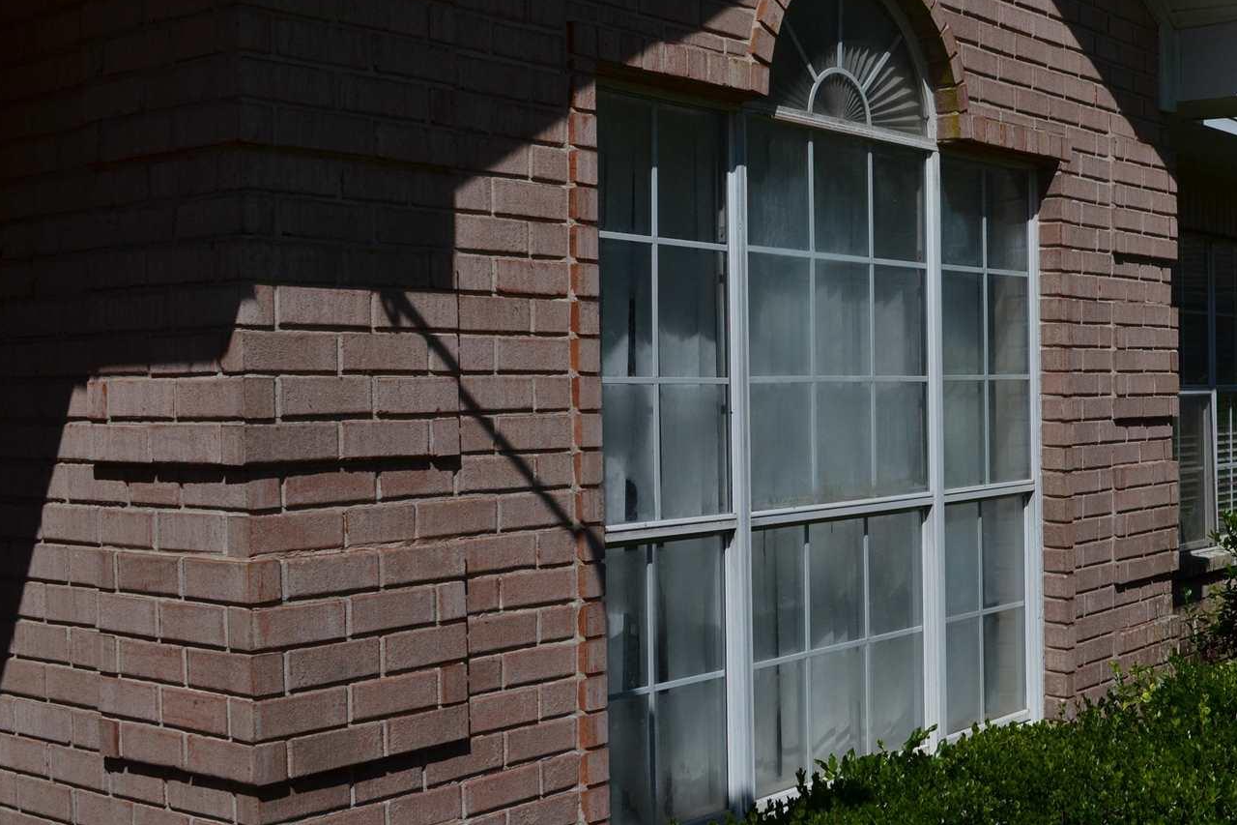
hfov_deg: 40.0
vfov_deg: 28.1
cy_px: 419
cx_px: 922
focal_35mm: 48
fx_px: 1649
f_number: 8
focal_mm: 20
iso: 100
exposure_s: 1/1250
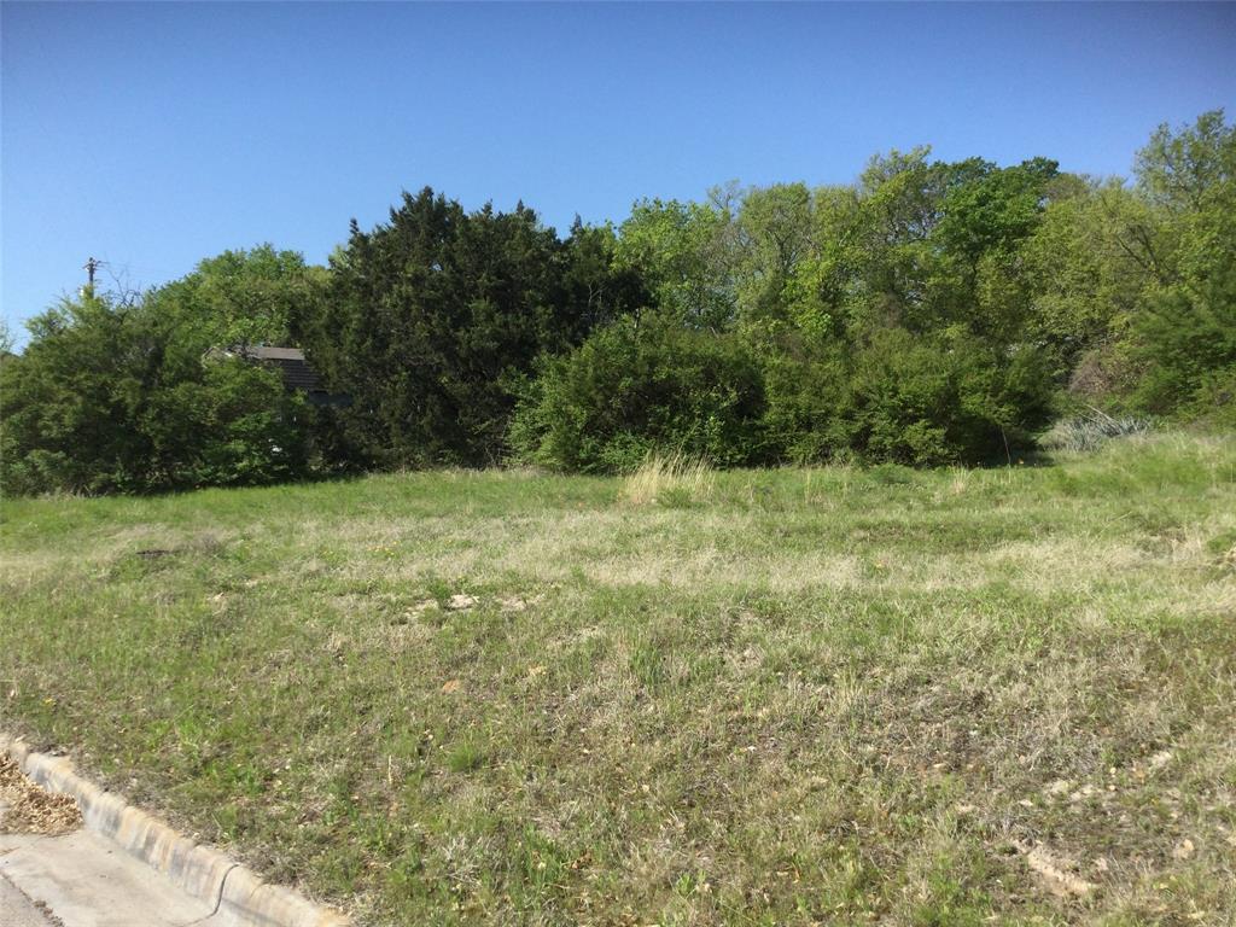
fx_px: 1107
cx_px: 618
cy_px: 464
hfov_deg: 58.4
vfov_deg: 45.4
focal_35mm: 31
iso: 25
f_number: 2.4
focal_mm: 3.3
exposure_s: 1/1045
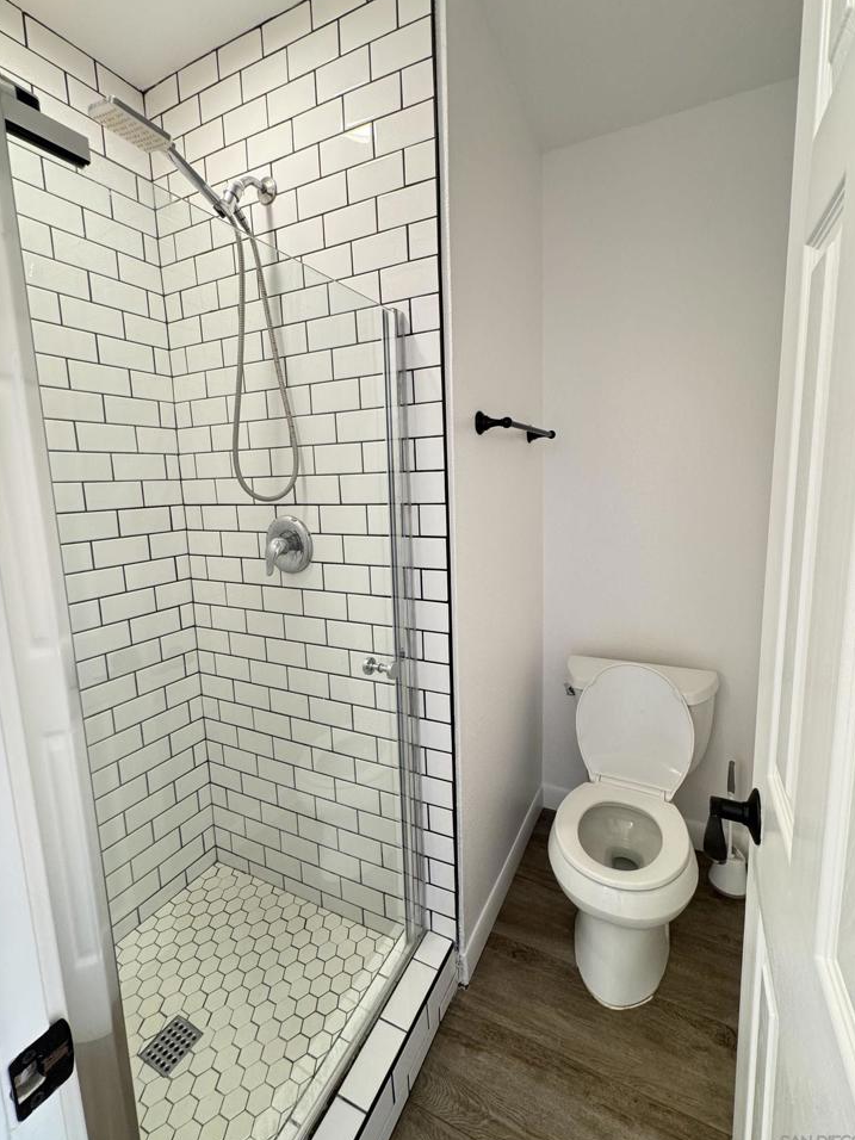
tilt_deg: -7.7
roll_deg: +1.9
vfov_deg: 98.1
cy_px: 543
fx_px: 494
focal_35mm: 15
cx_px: 450
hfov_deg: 81.7
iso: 200
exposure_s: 1/60
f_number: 2.2
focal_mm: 2.22
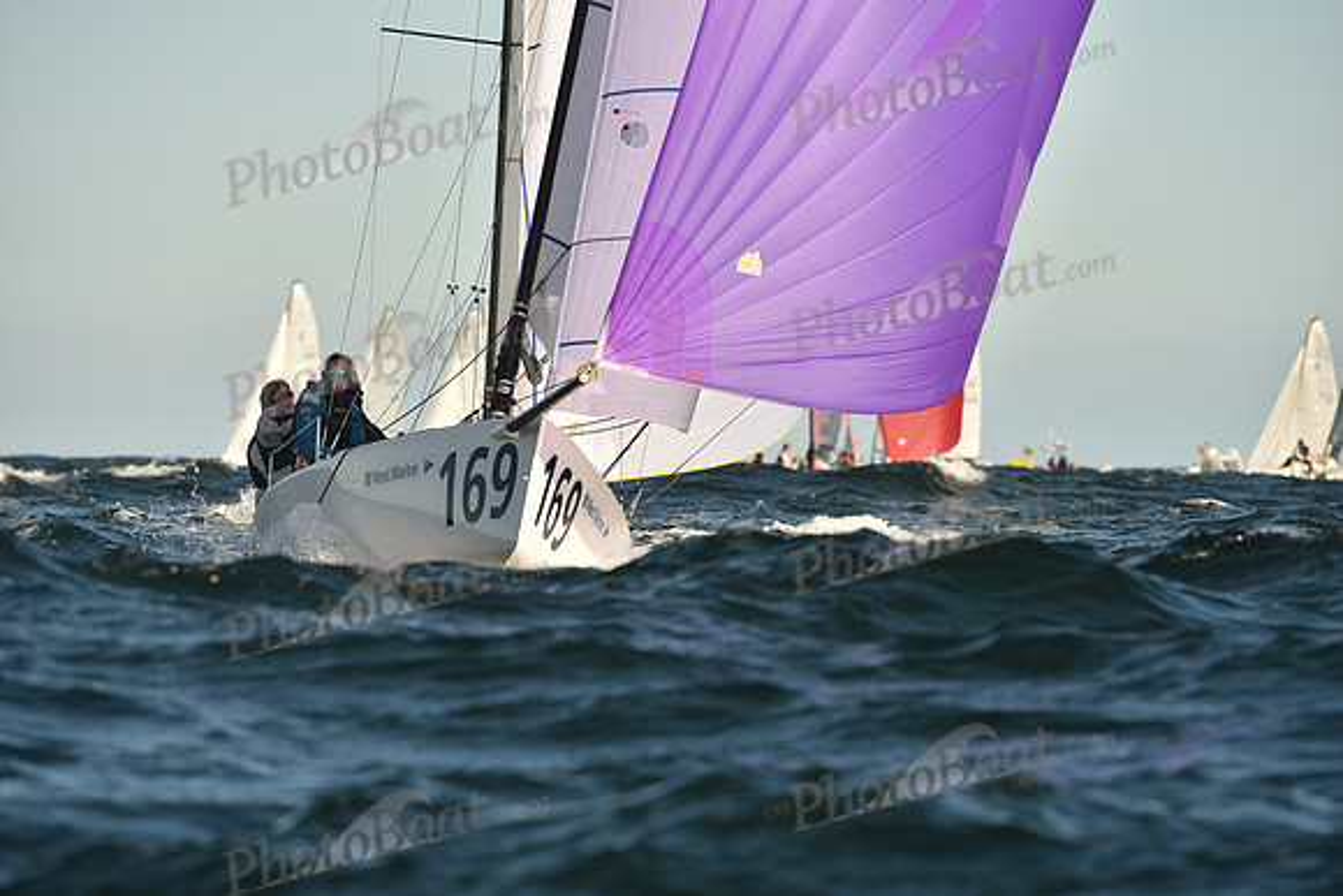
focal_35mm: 350
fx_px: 13059
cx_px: 672
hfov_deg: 5.9
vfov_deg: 3.9
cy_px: 448
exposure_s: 1/1250
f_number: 7.1
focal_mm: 350
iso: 320
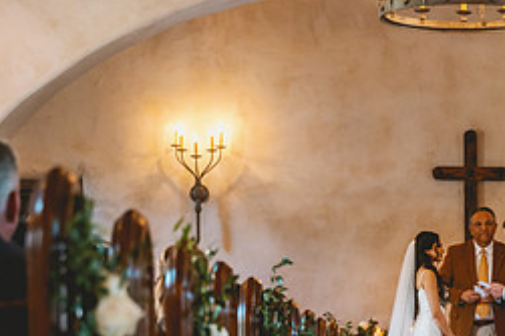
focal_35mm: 144
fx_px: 2019
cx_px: 445
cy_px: 299
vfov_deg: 9.5
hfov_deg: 14.1
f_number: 2.8
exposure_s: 1/200
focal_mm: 60
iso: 1250
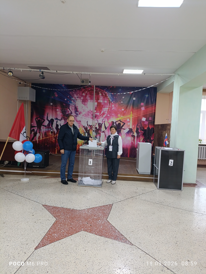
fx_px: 198
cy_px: 137
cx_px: 103
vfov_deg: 69.4
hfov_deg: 54.9
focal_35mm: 25
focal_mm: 4.71
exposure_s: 1/25
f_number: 1.7
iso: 500
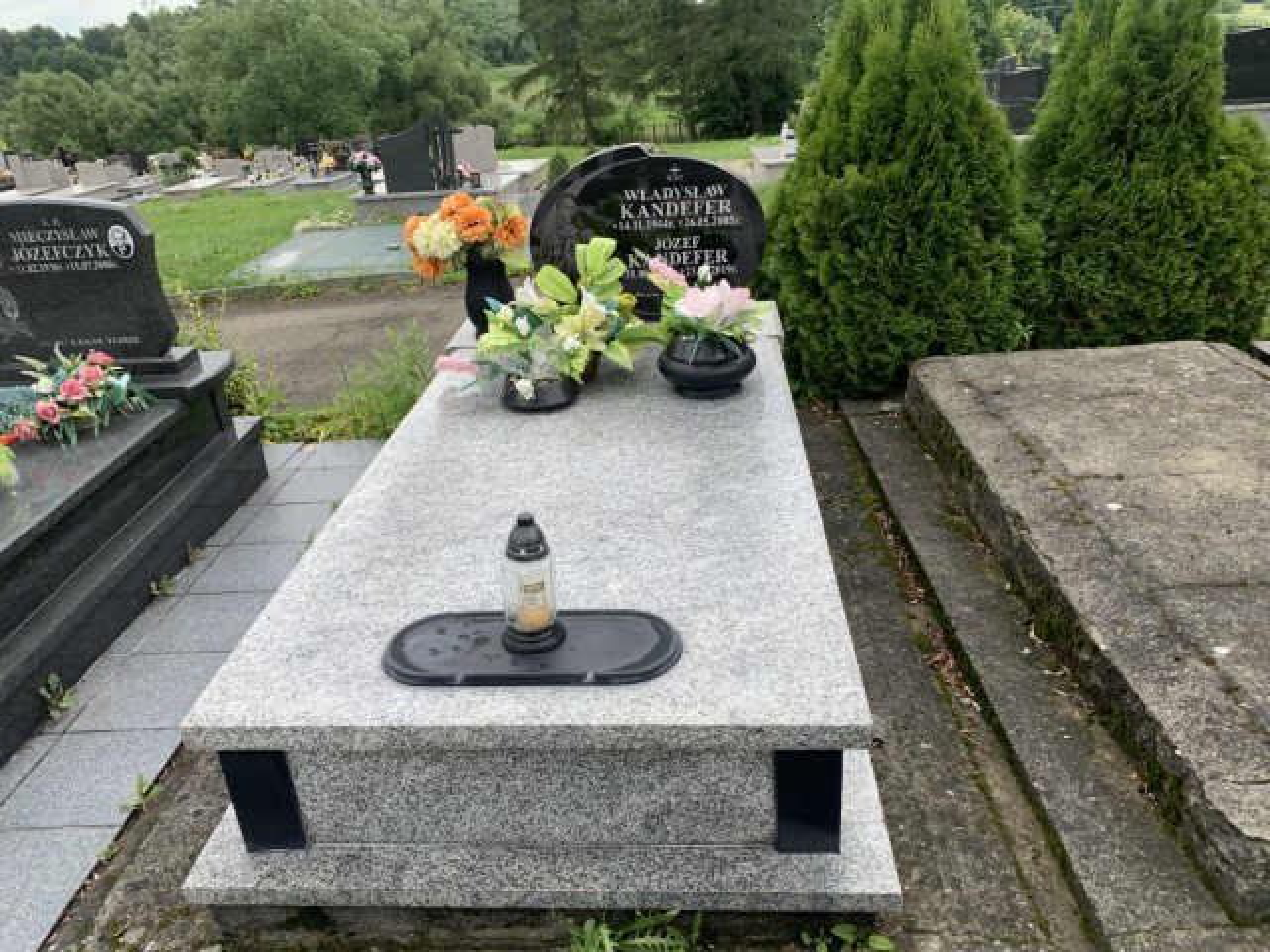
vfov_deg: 53.1
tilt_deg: -26.0
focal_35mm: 26
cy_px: 476
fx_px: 954
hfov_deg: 67.3
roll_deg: +4.6
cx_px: 635
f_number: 1.8
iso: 25
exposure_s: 1/856
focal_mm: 4.25
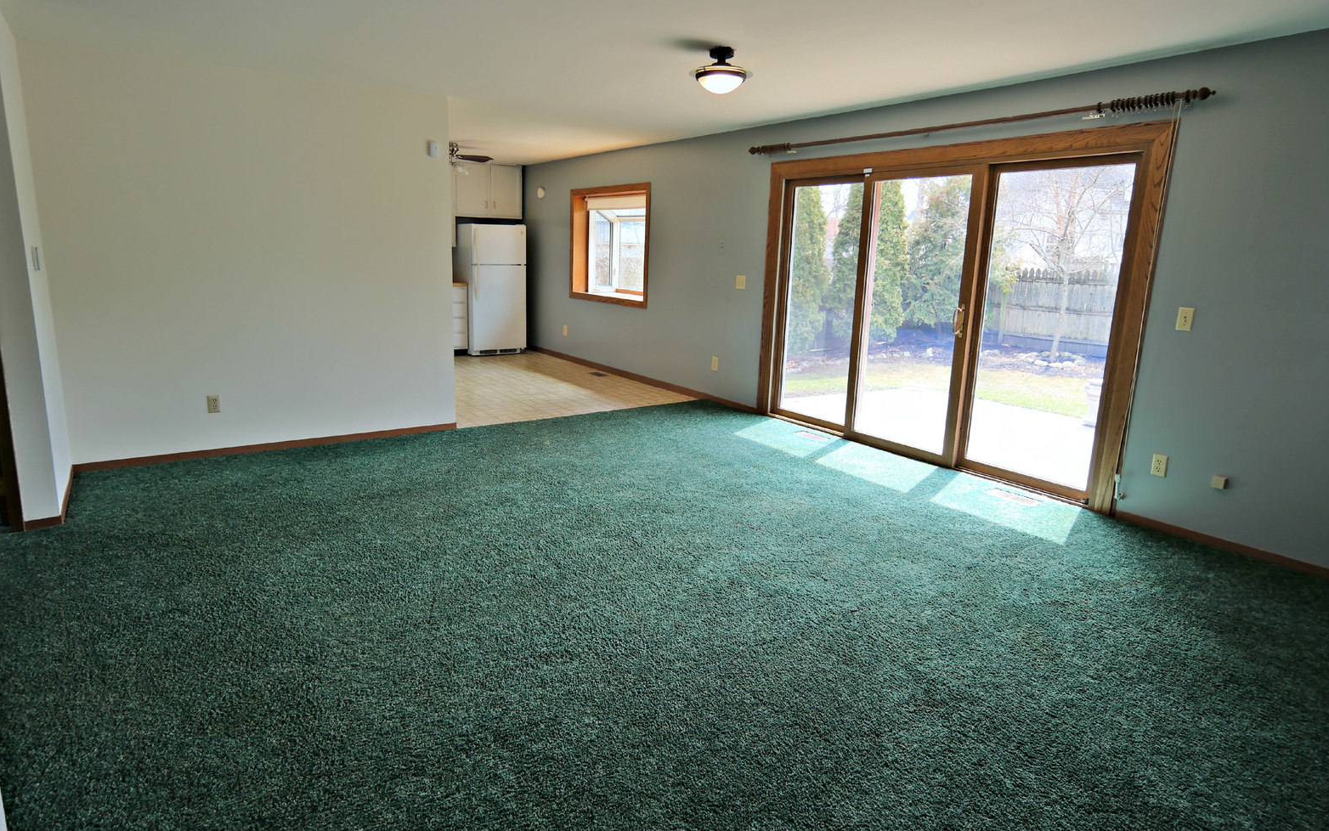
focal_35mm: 19
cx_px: 652
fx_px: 688
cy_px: 390
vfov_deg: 62.2
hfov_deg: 88.0
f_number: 4
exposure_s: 1/60
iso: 100
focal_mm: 12
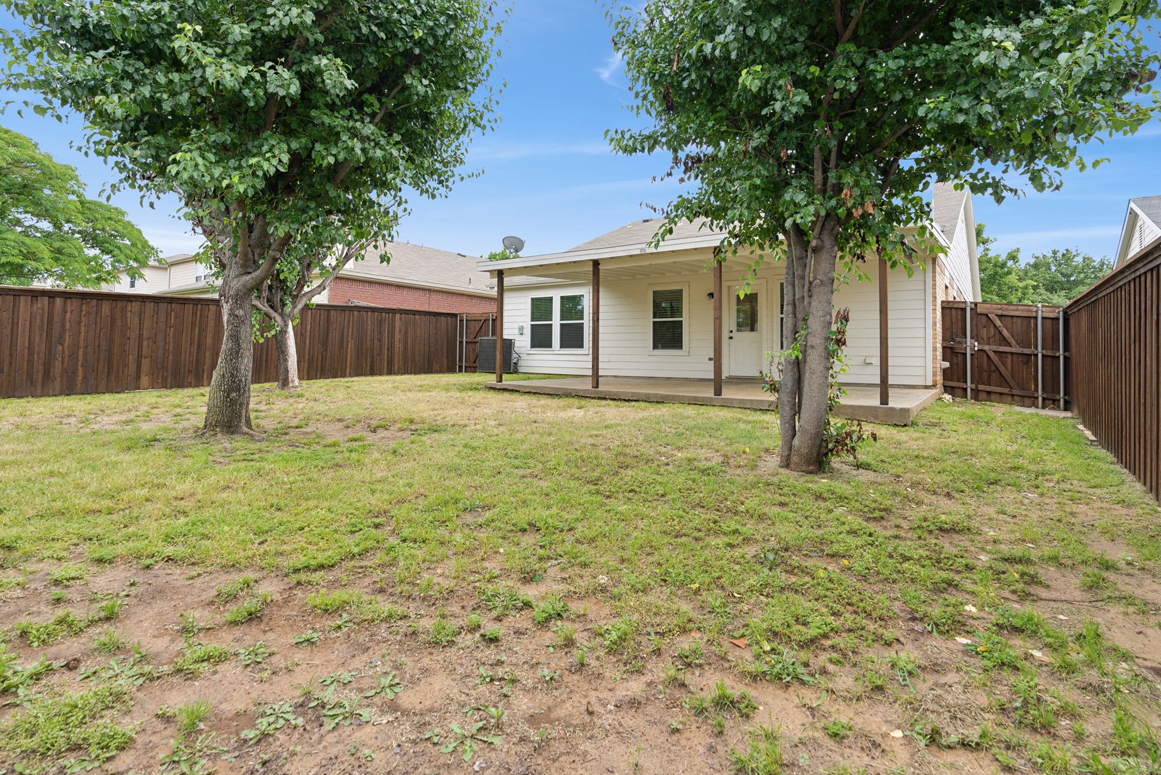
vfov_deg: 70.4
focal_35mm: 17
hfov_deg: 93.3
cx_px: 578
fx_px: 548
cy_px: 395
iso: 200
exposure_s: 1/125
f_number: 6.3
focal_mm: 16
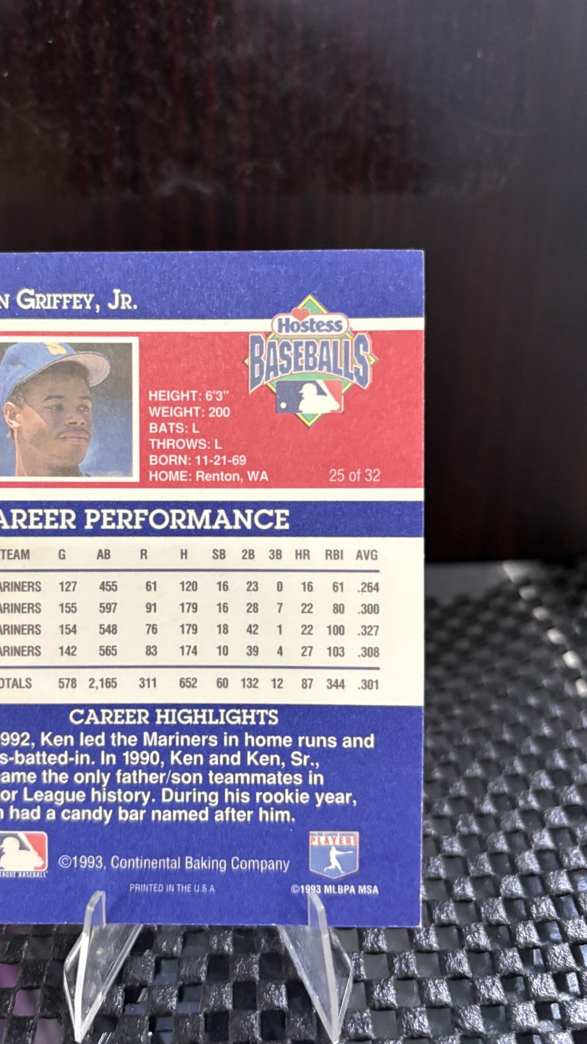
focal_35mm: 30
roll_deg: -0.2
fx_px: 830
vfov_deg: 64.3
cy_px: 511
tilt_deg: -27.3
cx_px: 216
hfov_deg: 38.7
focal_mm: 5.96
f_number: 1.6
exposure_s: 1/40
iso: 400
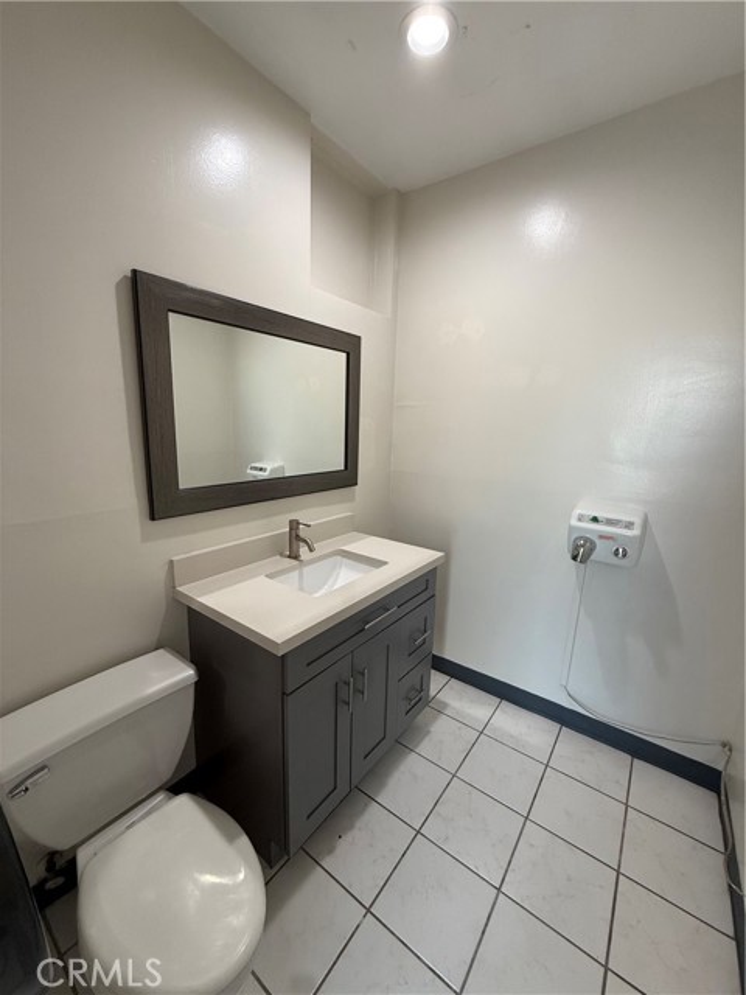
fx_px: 402
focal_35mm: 14
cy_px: 498
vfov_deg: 102.1
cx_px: 373
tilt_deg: -9.8
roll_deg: -2.1
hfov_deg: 85.7
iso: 320
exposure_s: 1/120
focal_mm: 2.22
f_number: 2.2
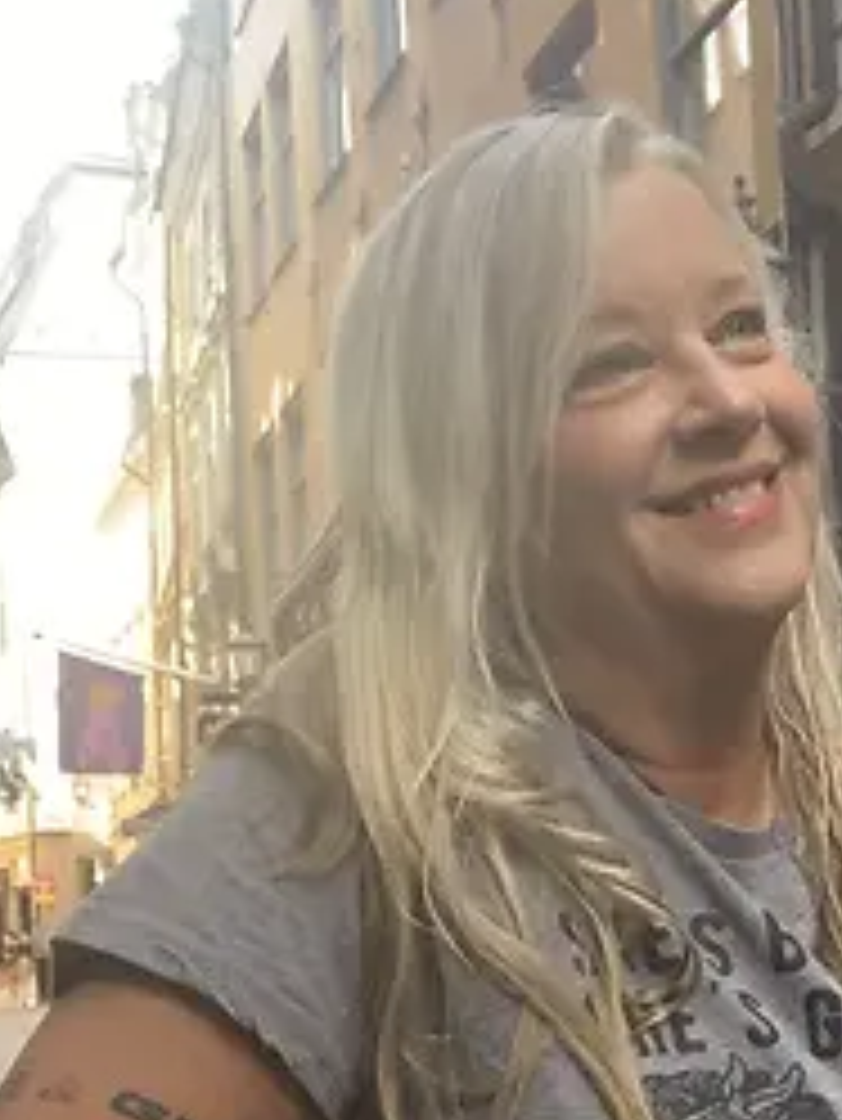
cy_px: 909
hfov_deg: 18.9
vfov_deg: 24.9
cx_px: 707
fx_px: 2495
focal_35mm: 77
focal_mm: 2.87
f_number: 2.2
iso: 64
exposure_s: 1/99
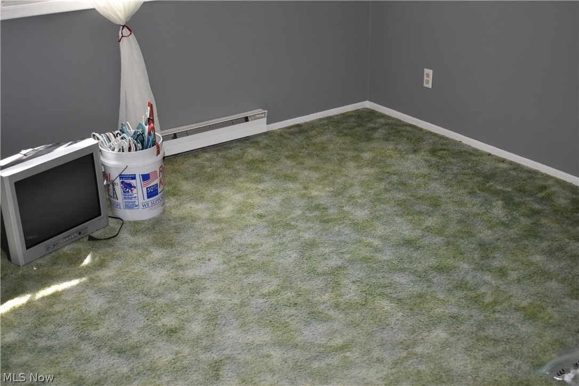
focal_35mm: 45
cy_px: 193
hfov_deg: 43.6
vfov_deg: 29.9
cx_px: 290
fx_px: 724
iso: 1000
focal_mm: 30
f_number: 4.2
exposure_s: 1/200
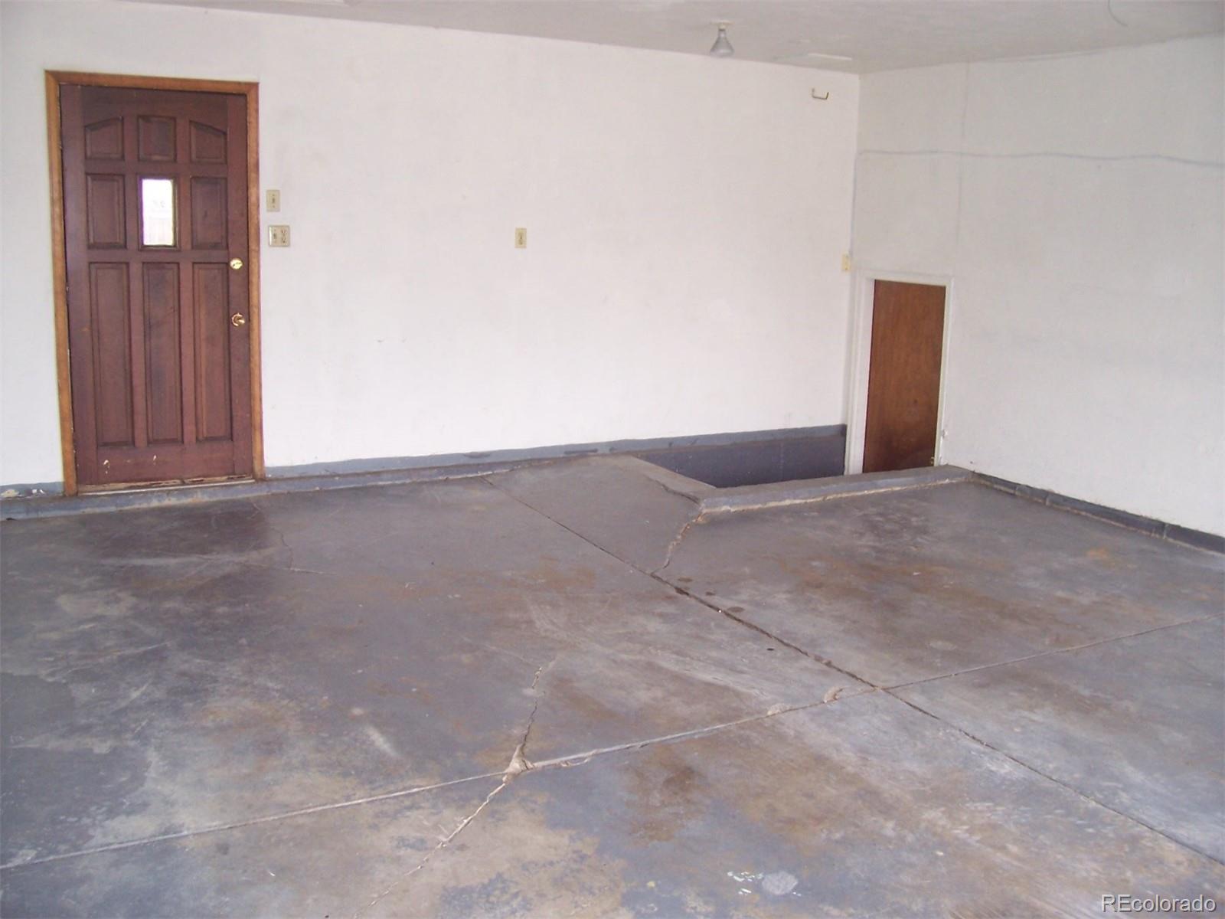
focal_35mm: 34
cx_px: 612
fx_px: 1203
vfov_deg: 41.8
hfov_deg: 54.0
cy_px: 460
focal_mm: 5.6
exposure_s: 1/90
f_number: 2.7
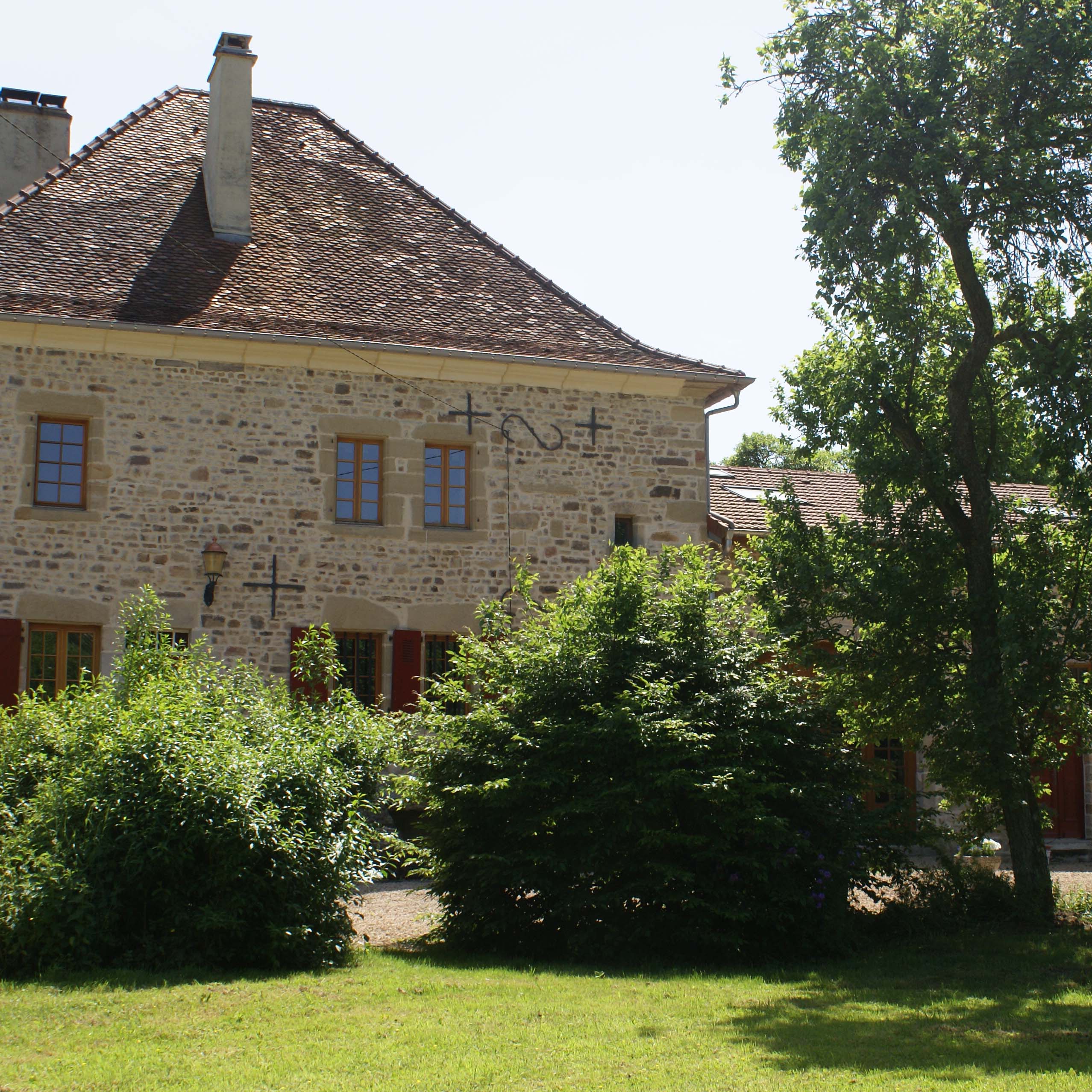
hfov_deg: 29.4
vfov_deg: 29.6
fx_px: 2070
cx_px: 690
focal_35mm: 58
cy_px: 546
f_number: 9
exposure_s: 1/200
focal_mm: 30
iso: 100
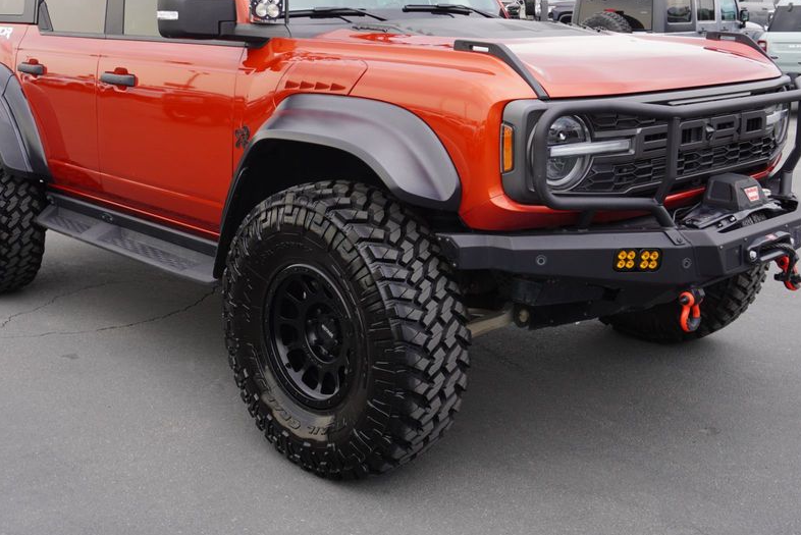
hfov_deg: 45.3
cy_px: 190
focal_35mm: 43
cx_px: 358
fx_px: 957
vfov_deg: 31.0
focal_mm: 22
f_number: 6.3
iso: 100
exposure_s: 1/100
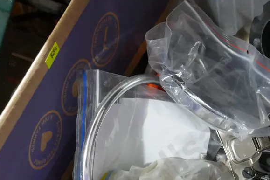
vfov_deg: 14.8
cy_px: 121
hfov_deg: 21.7
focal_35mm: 92
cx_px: 232
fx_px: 690
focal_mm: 25
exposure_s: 1/60
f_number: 5.3
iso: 2500
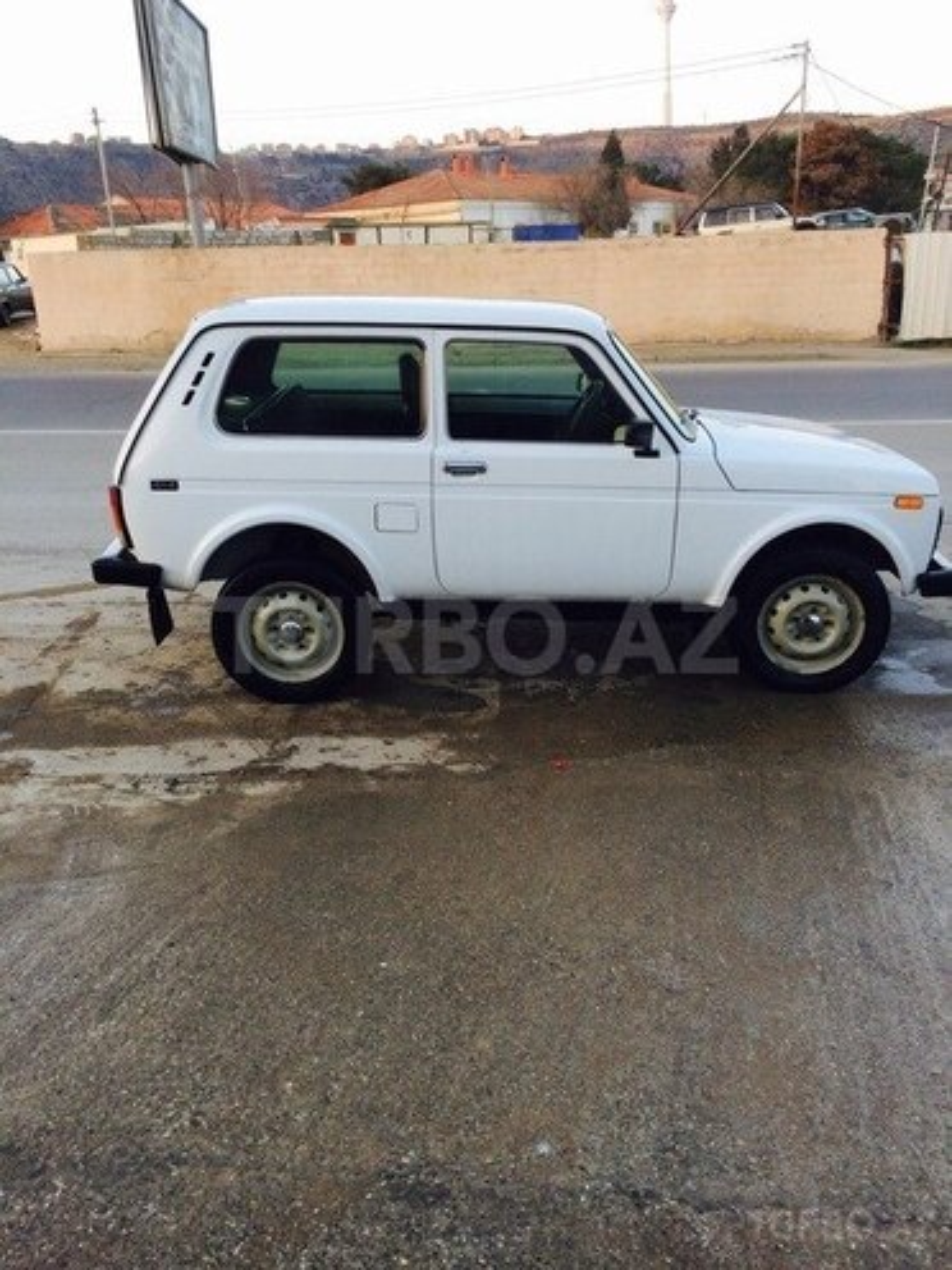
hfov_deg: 48.2
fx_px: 1063
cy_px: 635
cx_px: 476
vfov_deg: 61.7
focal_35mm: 29
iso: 32
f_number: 2.2
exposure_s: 1/113
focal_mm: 4.15
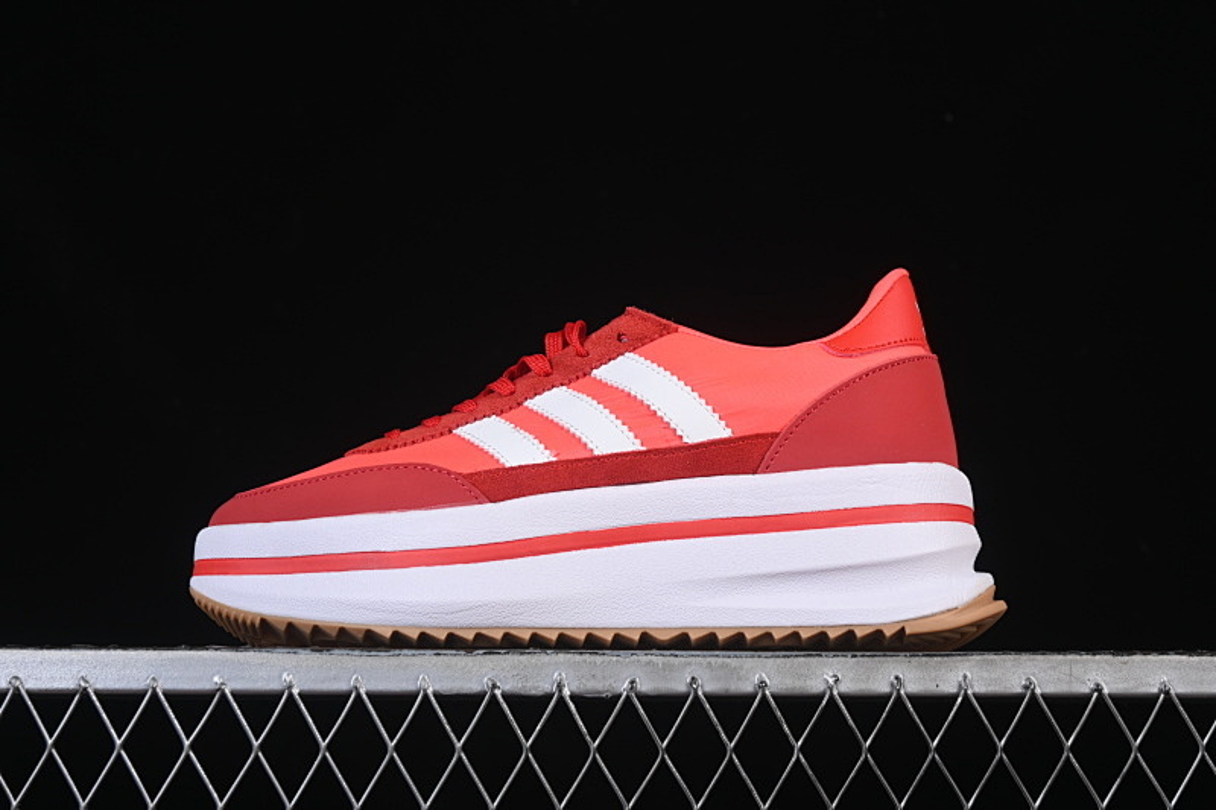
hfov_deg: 27.0
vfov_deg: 18.2
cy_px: 405
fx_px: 2533
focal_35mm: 75
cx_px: 608
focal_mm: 50
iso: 160
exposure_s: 1/160
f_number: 7.1
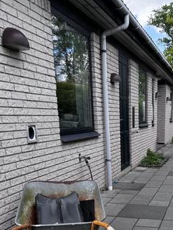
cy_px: 222
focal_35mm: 47
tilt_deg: -18.4
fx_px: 313
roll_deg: -1.3
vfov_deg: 36.9
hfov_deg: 29.7
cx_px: 154
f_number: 1.78
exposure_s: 1/832
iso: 80
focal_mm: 6.76
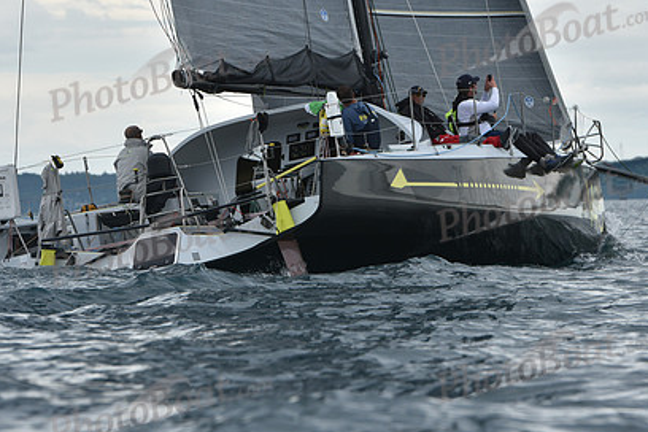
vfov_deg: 5.4
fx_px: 4608
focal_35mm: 256
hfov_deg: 8.0
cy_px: 141
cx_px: 356
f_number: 7.1
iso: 250
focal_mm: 180
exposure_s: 1/800
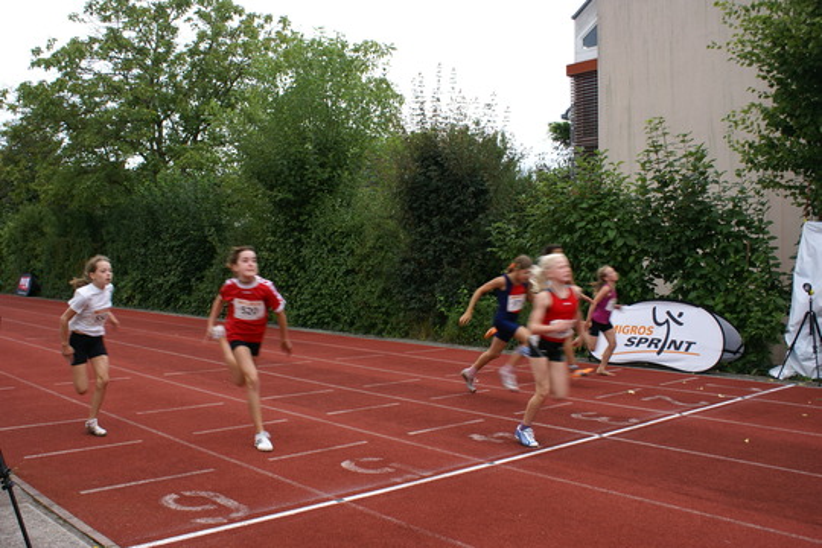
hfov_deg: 57.2
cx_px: 411
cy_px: 274
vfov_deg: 40.0
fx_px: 753
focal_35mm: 33
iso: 125
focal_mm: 22
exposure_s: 1/125
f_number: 4
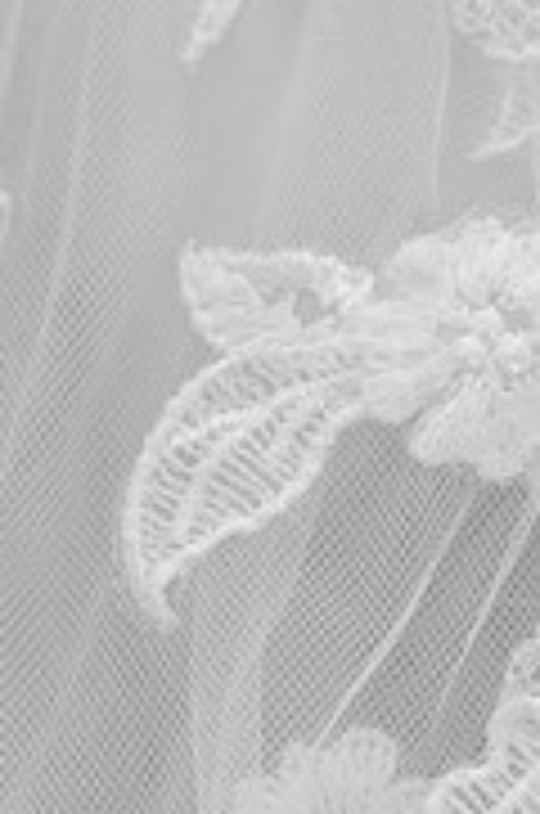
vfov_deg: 7.8
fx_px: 5895
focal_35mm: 261
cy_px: 922
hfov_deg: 5.2
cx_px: 623
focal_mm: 105
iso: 2000
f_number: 4
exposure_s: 1/125
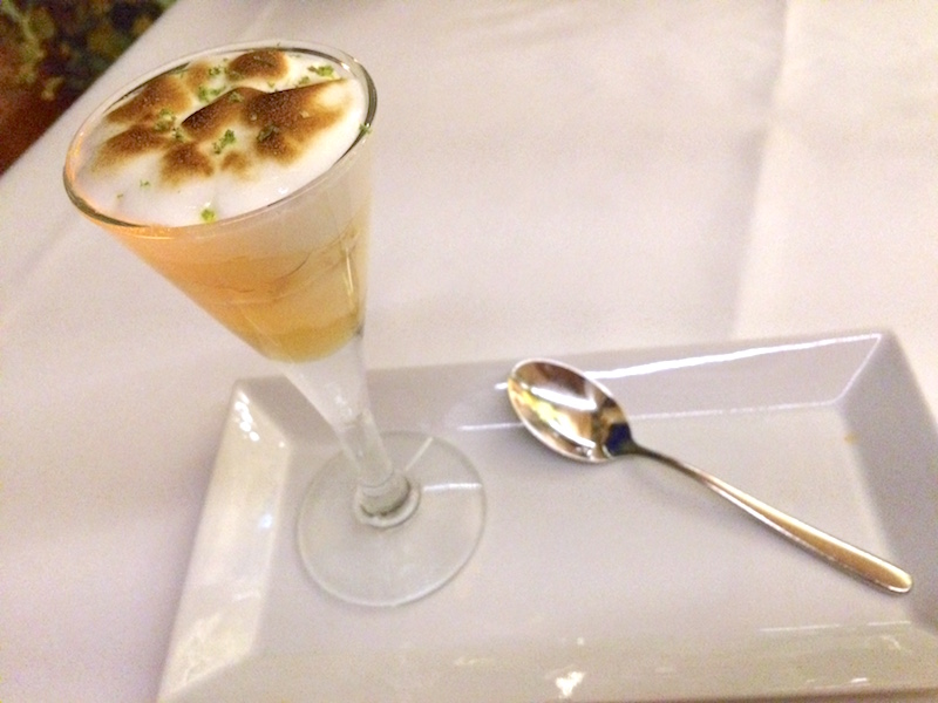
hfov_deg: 61.7
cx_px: 469
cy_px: 352
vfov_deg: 48.2
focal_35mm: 29
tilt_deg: -50.4
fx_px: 786
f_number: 2.2
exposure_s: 1/15
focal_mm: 4.15
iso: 800
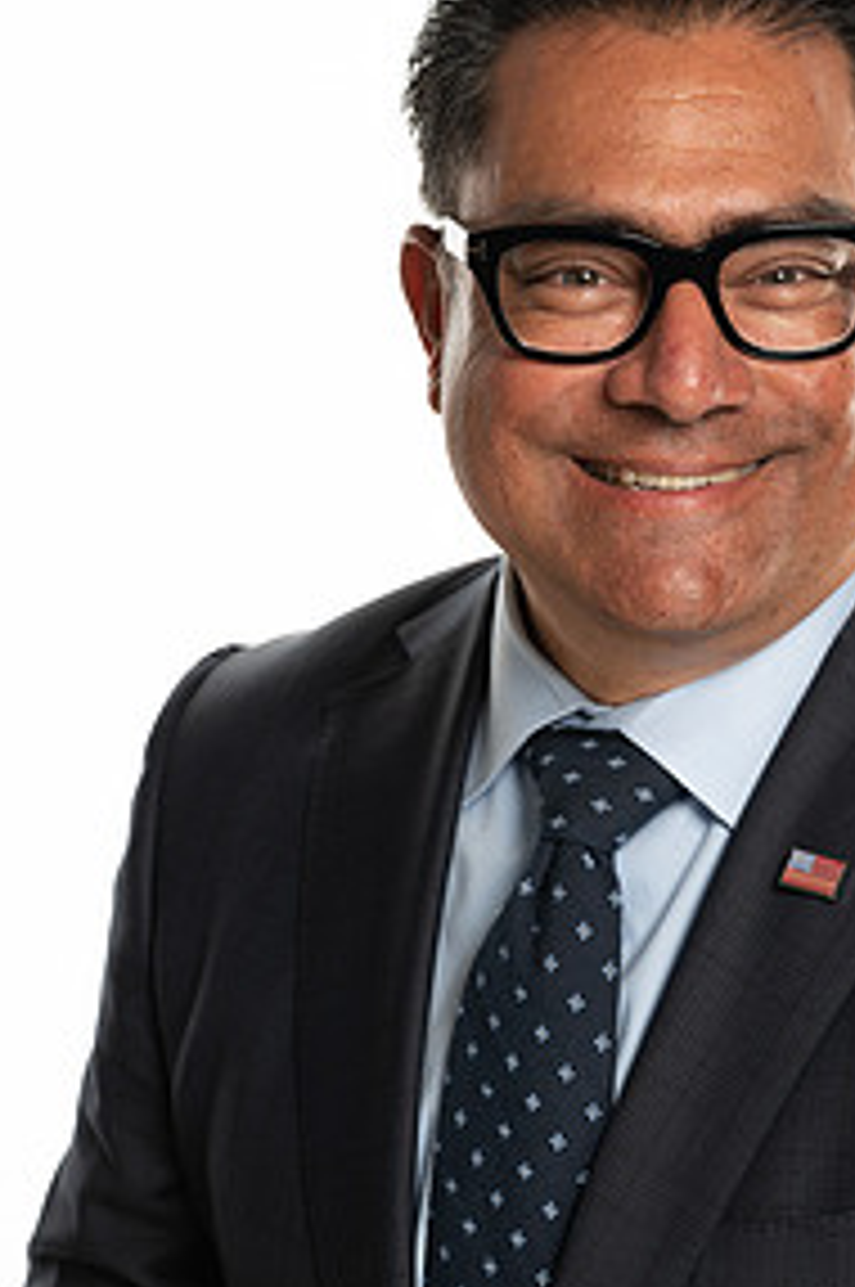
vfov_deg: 20.6
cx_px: 659
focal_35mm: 99
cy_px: 634
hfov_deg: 13.7
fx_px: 3535
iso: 100
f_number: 6.3
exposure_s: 1/80
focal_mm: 63
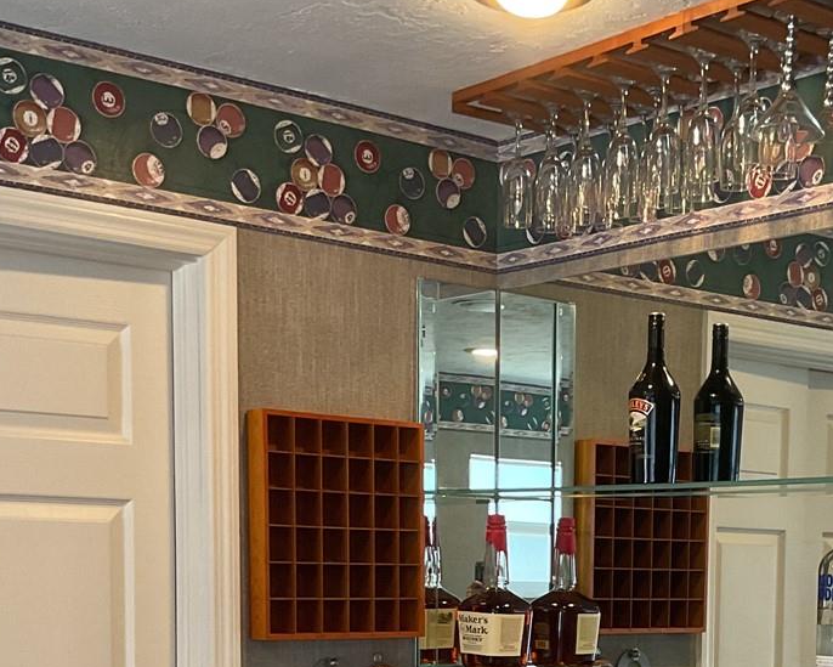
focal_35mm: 66
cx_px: 622
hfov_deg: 28.3
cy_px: 712
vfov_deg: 22.0
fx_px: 1627
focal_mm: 3
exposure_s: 1/60
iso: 100
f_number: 1.8
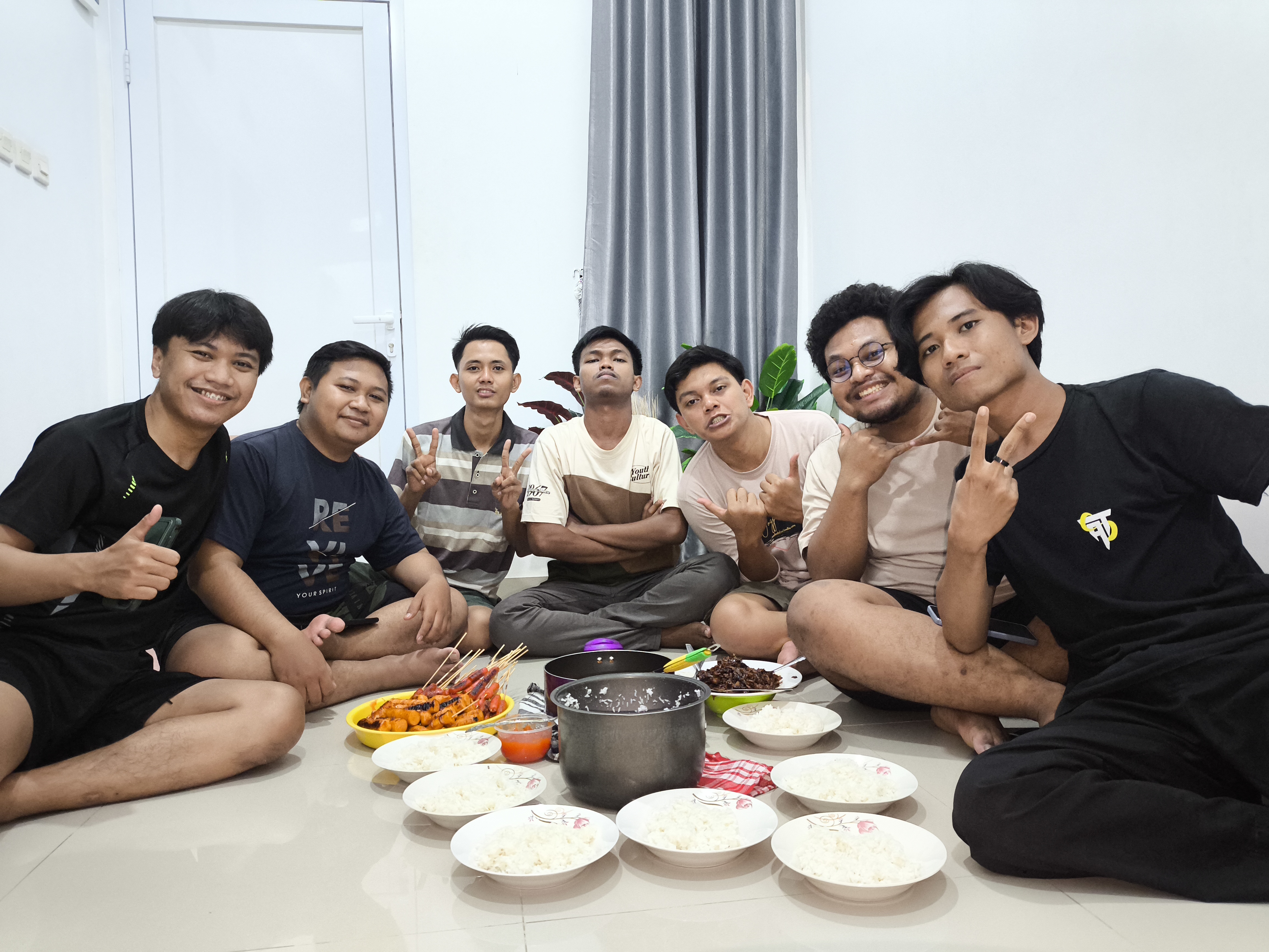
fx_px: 917
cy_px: 476
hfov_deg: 69.4
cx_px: 634
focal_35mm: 25
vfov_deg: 54.9
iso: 800
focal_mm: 4.71
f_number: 1.7
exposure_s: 1/33.3
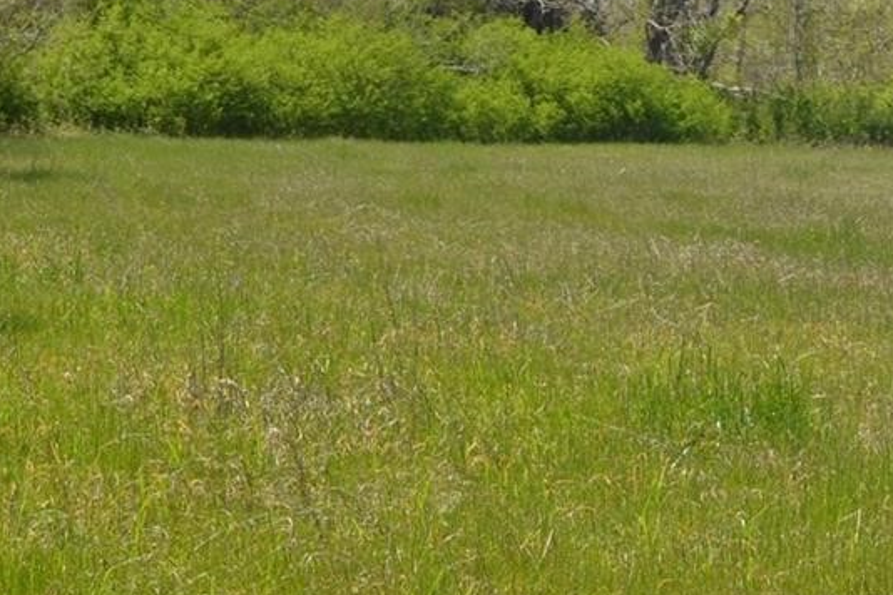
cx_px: 786
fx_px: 4564
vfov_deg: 7.4
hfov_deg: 11.1
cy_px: 71
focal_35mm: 184
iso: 100
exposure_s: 1/200
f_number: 8
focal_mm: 32
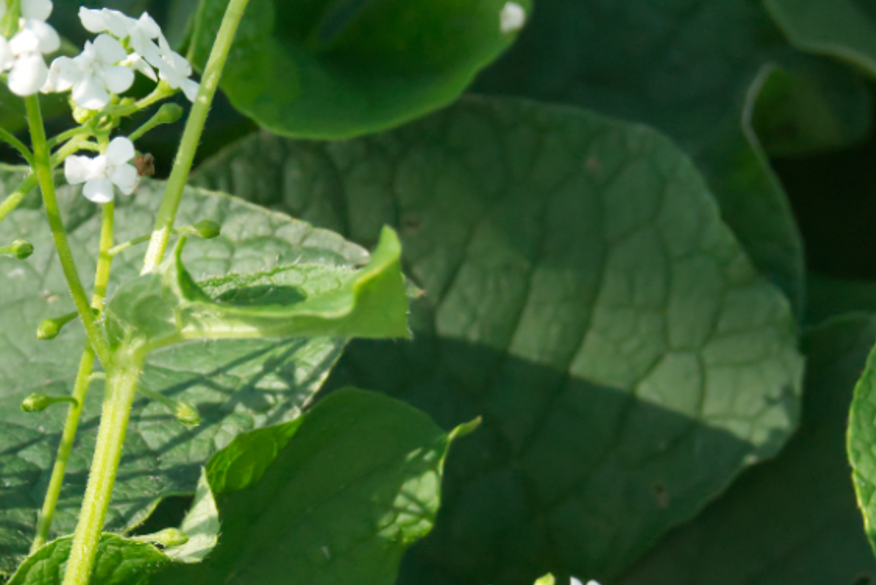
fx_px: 4285
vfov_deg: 7.8
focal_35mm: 176
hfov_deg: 11.6
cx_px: 128
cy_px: 242
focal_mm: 55
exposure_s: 1/500
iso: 2000
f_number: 11
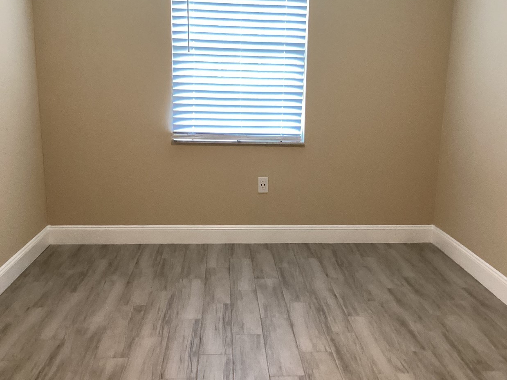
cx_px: 275
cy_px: 214
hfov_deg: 46.7
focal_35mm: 40
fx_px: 586
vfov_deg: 35.9
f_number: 2.4
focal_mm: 3.3
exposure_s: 1/60
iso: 320
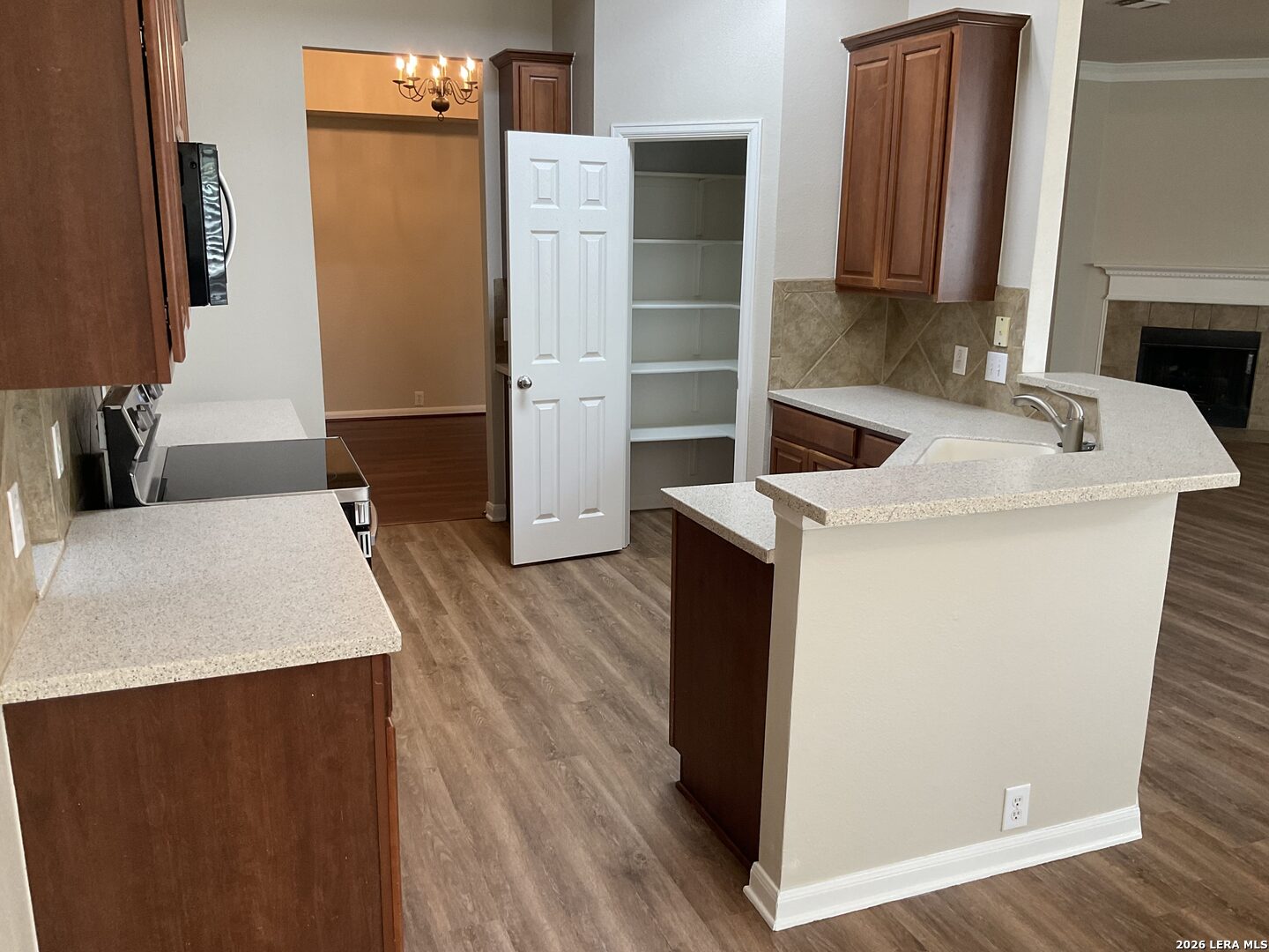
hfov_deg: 61.7
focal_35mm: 29
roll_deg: -1.2
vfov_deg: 48.2
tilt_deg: -11.5
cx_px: 634
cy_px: 476
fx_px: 1063
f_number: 1.8
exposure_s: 1/60
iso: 64
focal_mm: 3
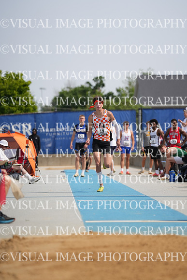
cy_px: 140
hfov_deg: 6.9
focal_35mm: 200
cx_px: 94
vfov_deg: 10.3
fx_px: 1557
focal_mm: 200
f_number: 4
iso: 320
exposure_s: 1/4000
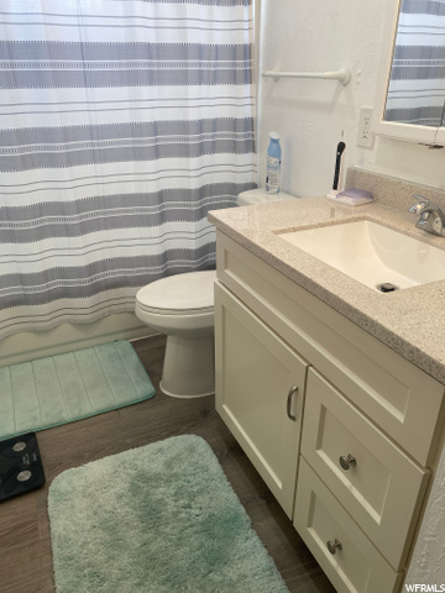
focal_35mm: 26
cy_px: 296
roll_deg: +0.7
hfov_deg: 53.1
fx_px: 446
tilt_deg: -24.6
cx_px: 222
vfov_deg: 67.3
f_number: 1.8
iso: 50
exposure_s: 1/120
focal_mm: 4.25
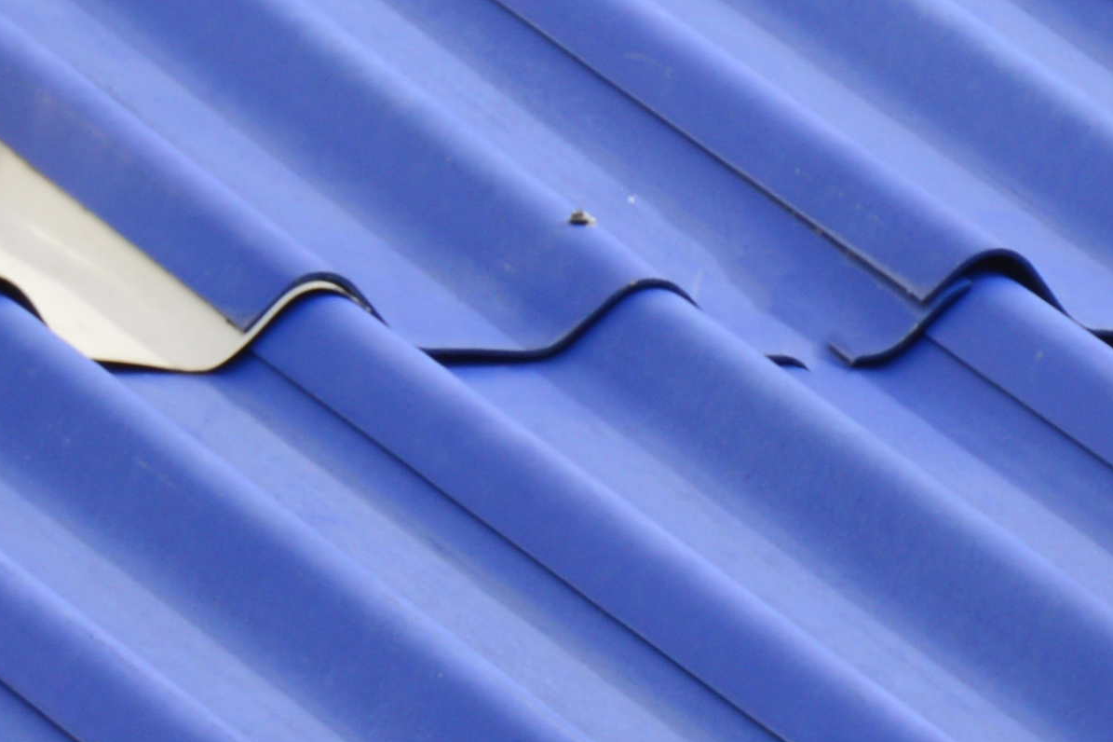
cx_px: 750
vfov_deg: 1.7
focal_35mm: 793
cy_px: -381
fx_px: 24494
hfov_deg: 2.6
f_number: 5.6
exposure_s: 1/320
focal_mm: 105
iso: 100
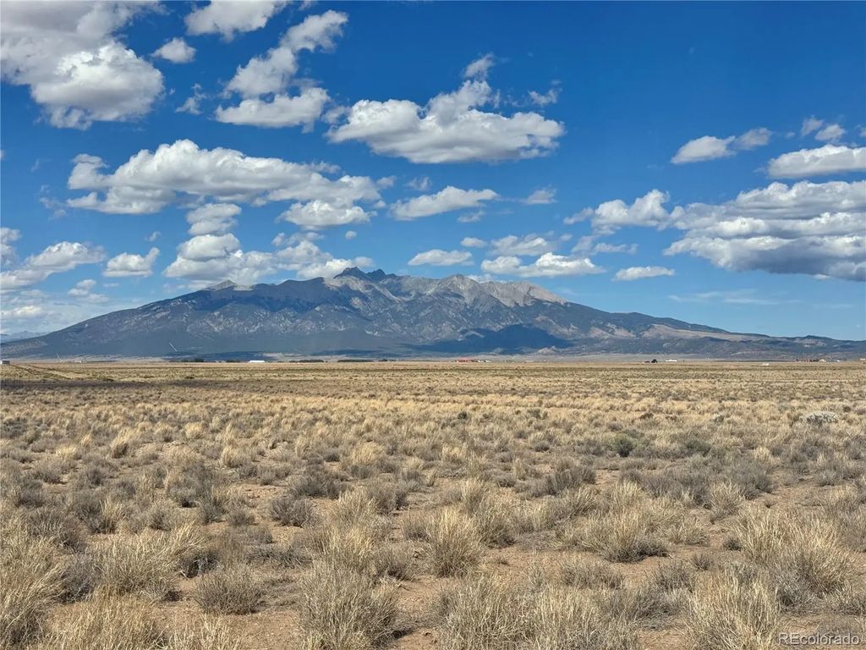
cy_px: 325
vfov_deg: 30.3
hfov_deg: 39.7
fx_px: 1201
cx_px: 433
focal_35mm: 48
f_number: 1.78
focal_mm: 6.76
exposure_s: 1/10526
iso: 80
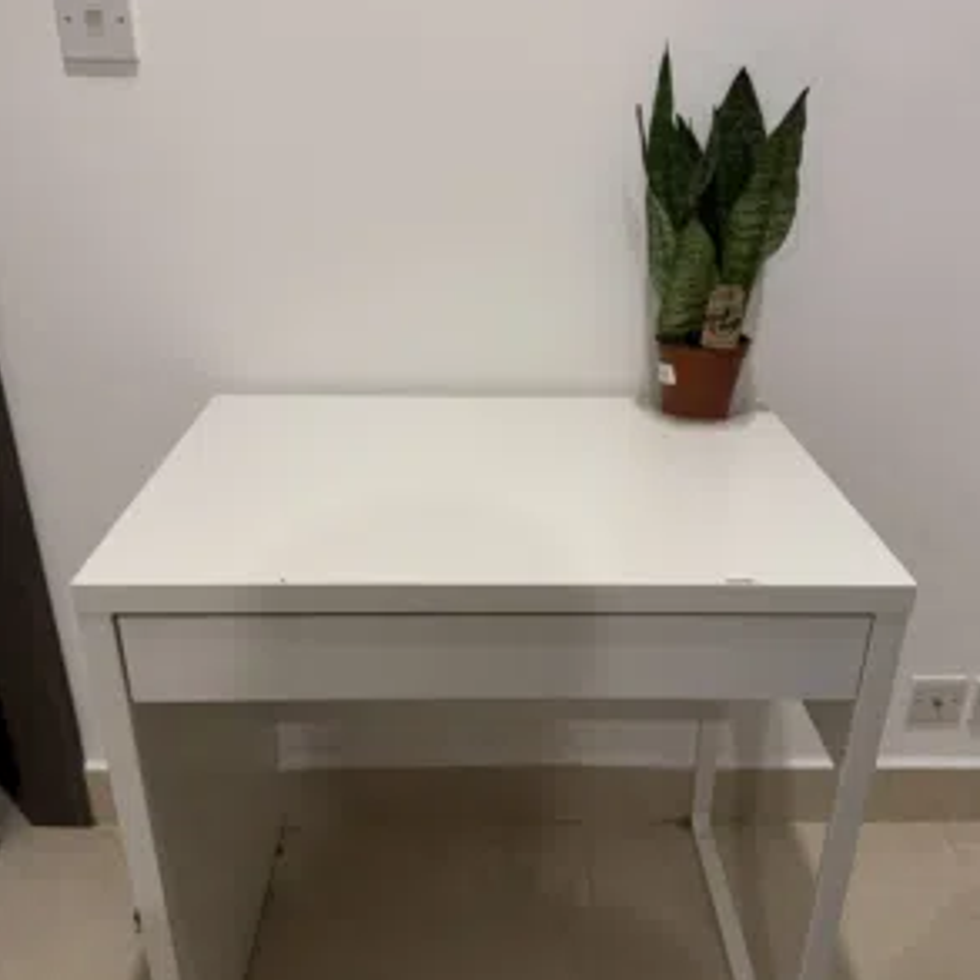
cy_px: 492
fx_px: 929
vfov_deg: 55.6
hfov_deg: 55.6
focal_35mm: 29
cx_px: 495
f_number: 1.78
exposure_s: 1/50
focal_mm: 6.76
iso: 400
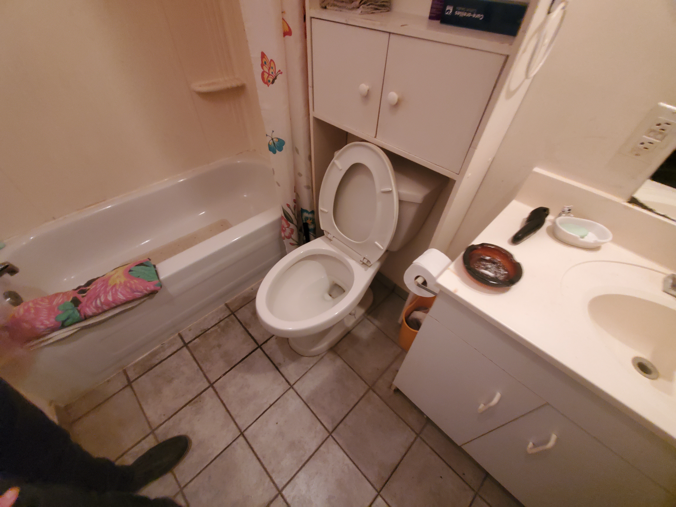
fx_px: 254
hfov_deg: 106.2
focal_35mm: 13
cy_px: 254
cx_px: 338
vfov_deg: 89.9
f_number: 2.2
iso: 1000
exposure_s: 1/30
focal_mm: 1.8
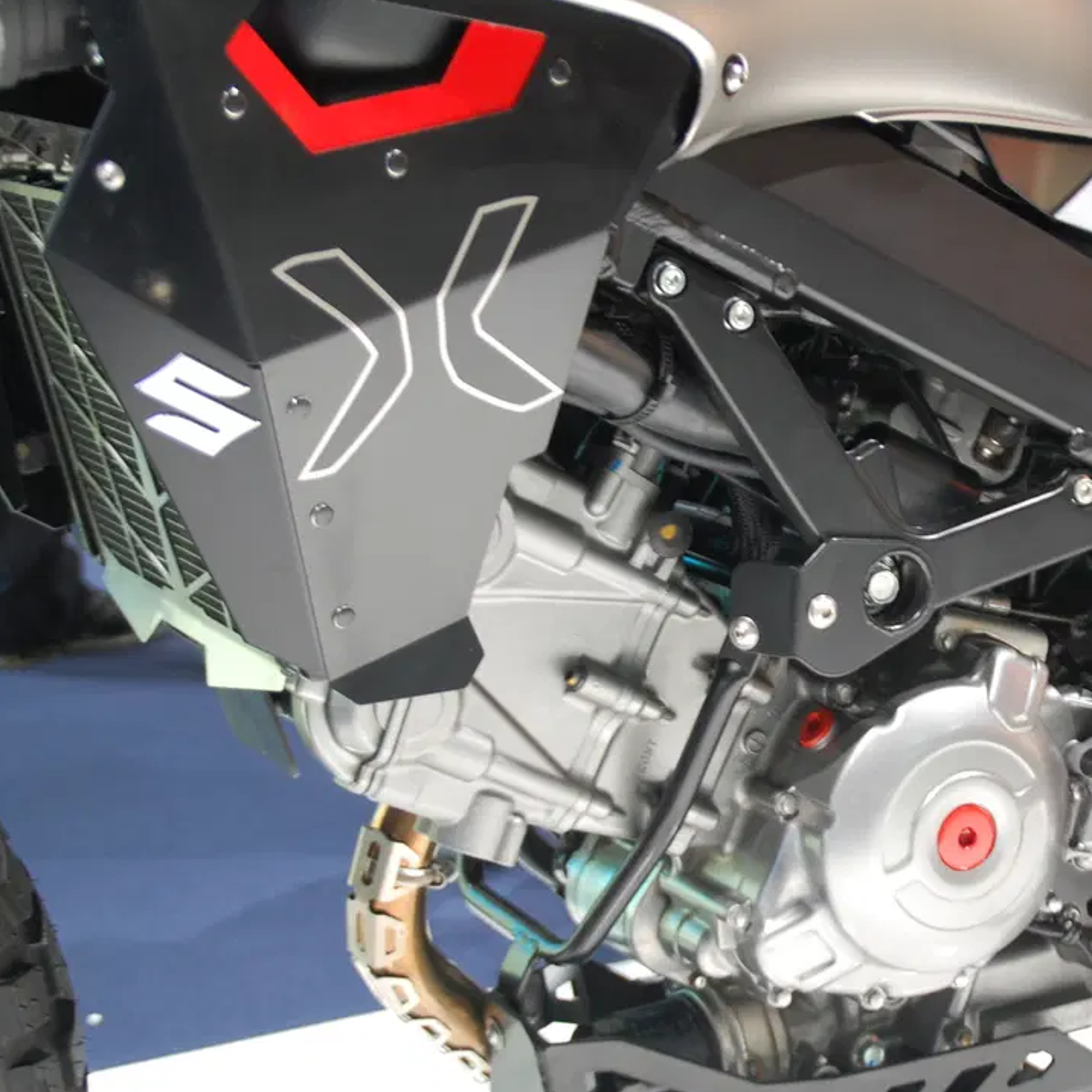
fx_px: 2666
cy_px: 528
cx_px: 885
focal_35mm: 75
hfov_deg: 22.8
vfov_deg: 23.1
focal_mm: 35
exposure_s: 1/30
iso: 500
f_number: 4.2
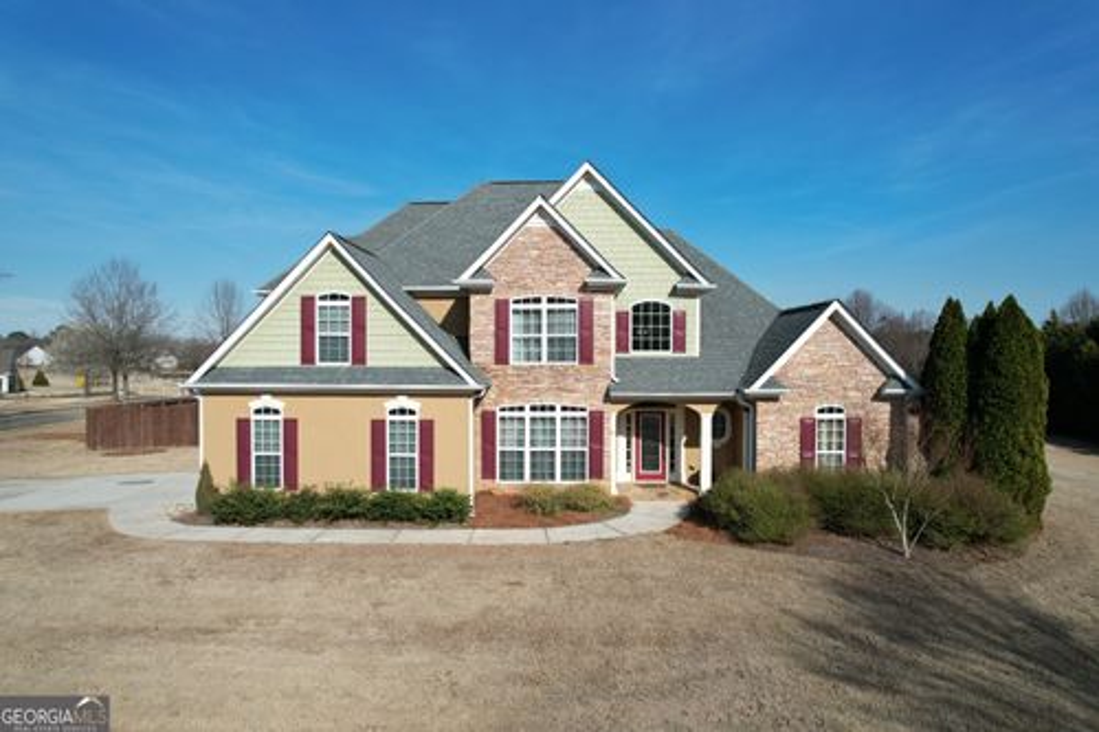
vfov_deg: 57.2
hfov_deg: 78.6
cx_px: 550
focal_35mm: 22
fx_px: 671
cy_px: 366
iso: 100
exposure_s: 1/2000
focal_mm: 8.38
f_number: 2.8
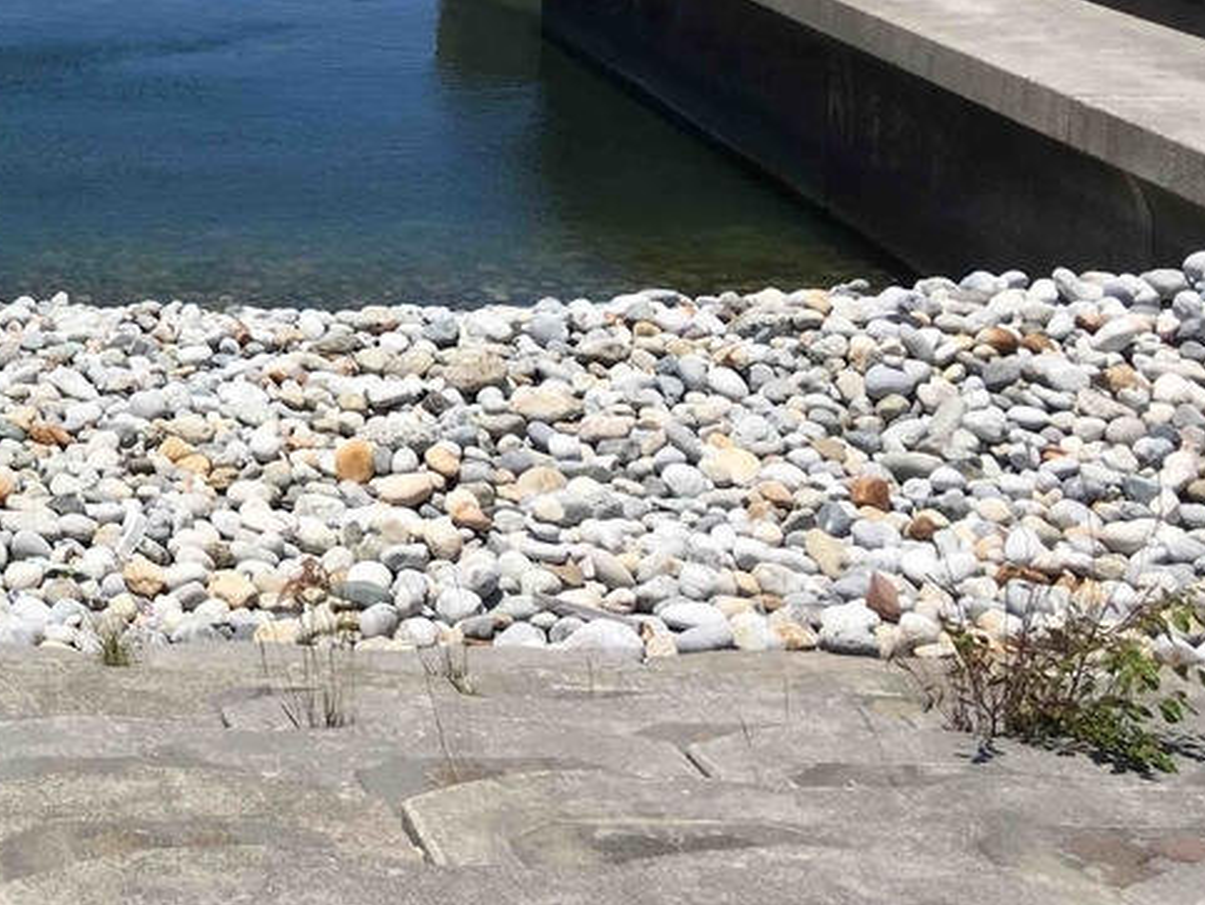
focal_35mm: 72
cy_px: -120
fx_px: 2508
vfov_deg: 19.5
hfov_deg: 25.0
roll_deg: -0.6
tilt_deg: -5.3
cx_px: -137
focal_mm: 4.15
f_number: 2.2
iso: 25
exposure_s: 1/2404
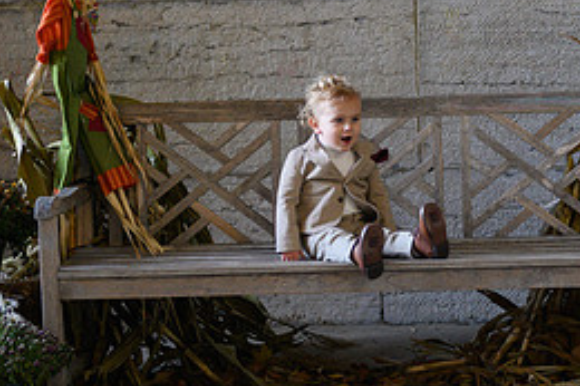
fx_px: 1868
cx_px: 326
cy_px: 91
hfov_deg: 17.6
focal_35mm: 116
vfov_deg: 11.8
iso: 2000
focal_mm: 52
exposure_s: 1/500
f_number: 3.2
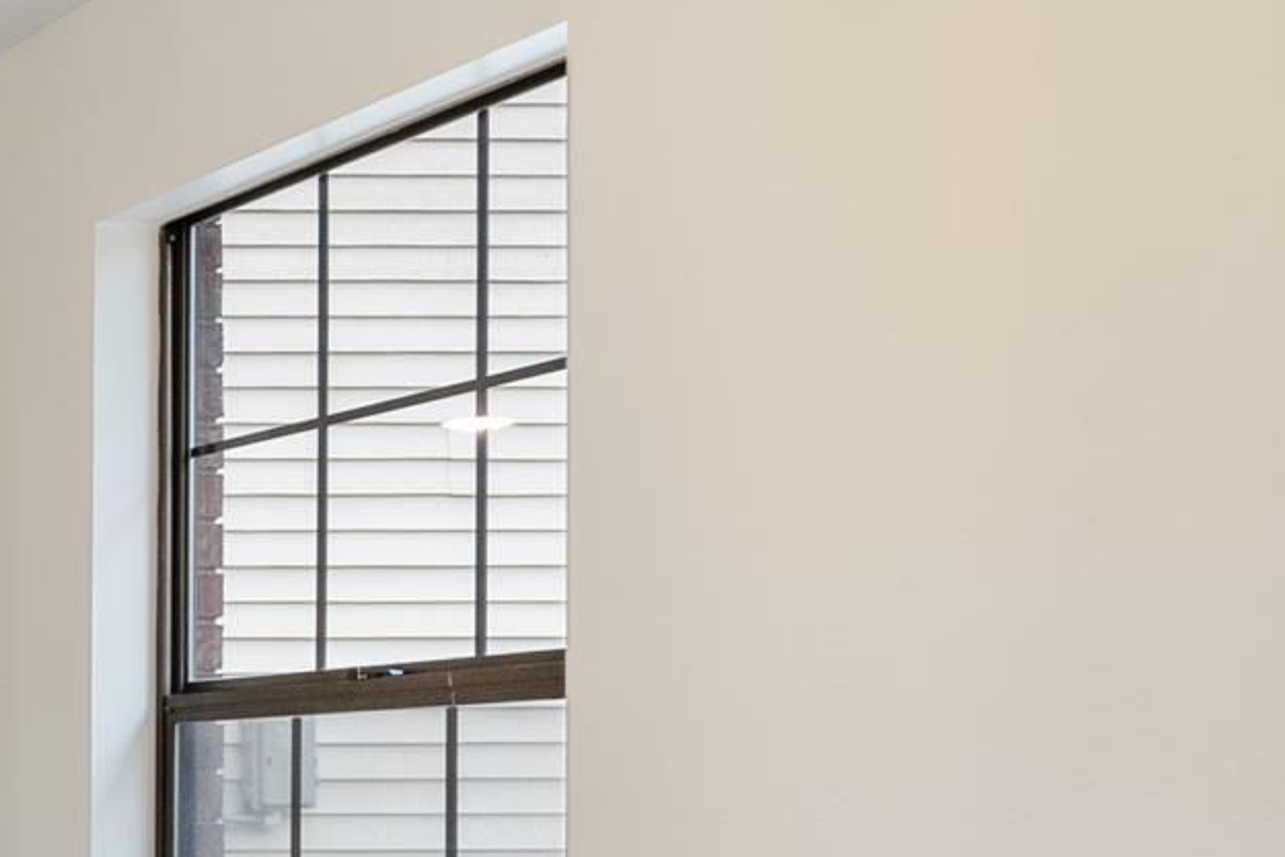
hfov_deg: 19.4
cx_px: -1238
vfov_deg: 20.7
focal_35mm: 64
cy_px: 814
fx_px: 2285
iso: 640
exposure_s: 1/3
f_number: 9
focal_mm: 16
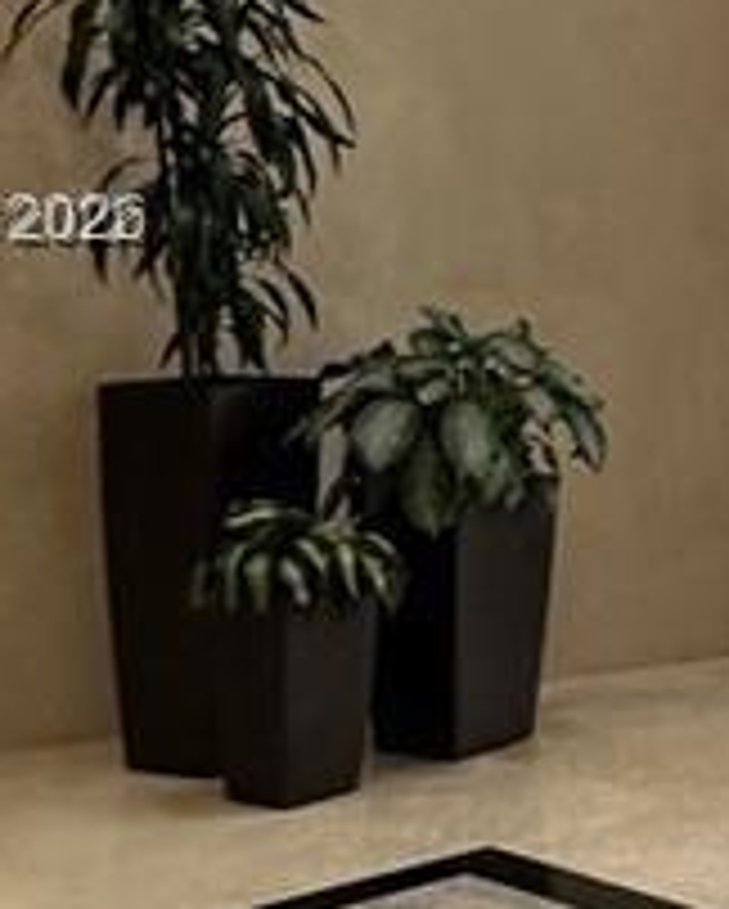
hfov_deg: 15.9
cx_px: 1341
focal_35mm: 81
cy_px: 225
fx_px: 2181
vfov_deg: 23.3
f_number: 2.2
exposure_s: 1/60
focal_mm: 2.22
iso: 160
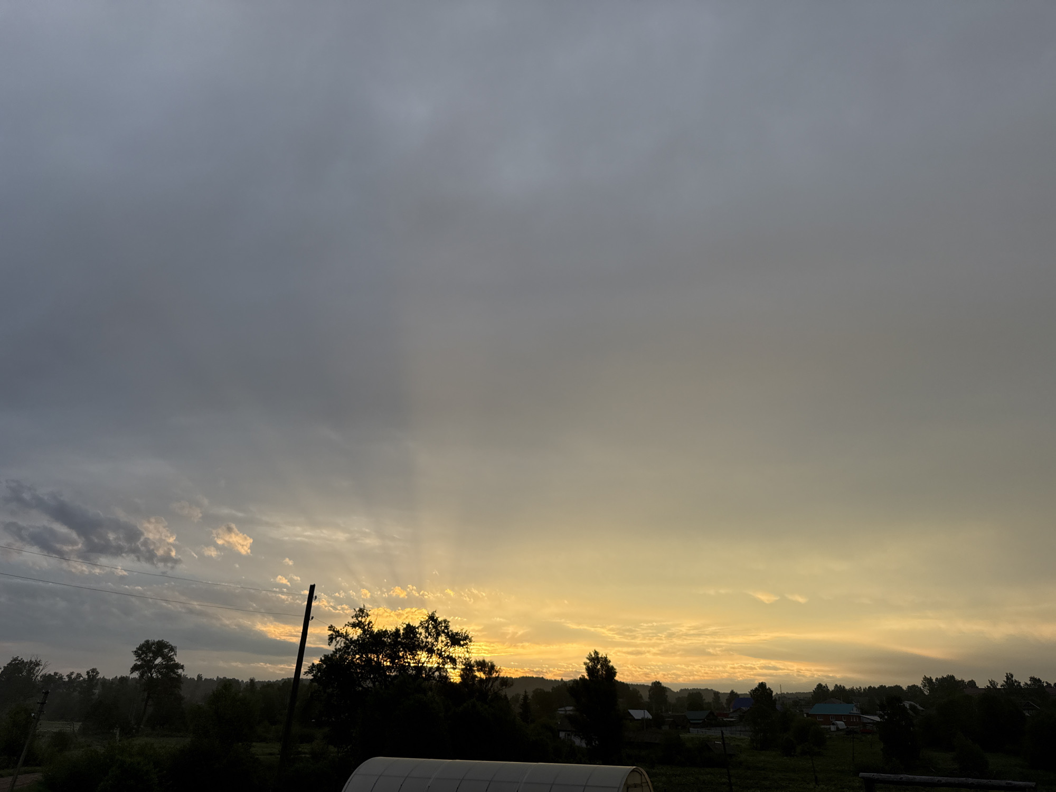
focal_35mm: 24
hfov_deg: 71.6
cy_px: 396
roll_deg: -2.0
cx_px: 528
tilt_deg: +23.5
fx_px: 732
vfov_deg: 56.8
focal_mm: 6.76
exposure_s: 1/772
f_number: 1.78
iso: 80
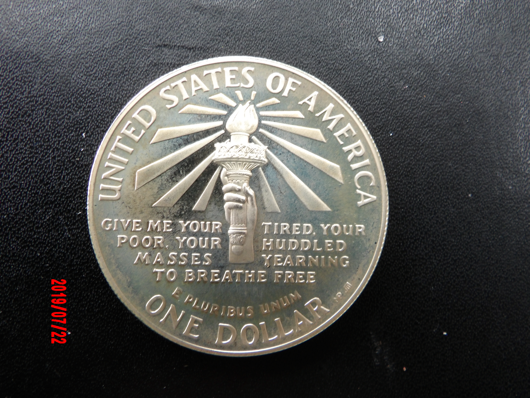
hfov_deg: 54.0
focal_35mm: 34
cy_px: 199
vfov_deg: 41.8
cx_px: 265
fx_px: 521
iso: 200
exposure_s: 1/24
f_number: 4.5
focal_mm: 6.2
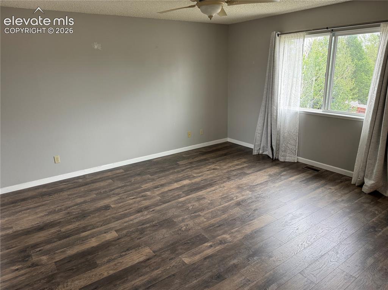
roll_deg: +1.4
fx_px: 269
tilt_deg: -17.8
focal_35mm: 24
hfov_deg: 71.6
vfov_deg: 56.8
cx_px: 194
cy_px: 145
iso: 160
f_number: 1.78
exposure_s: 1/121
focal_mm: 6.76
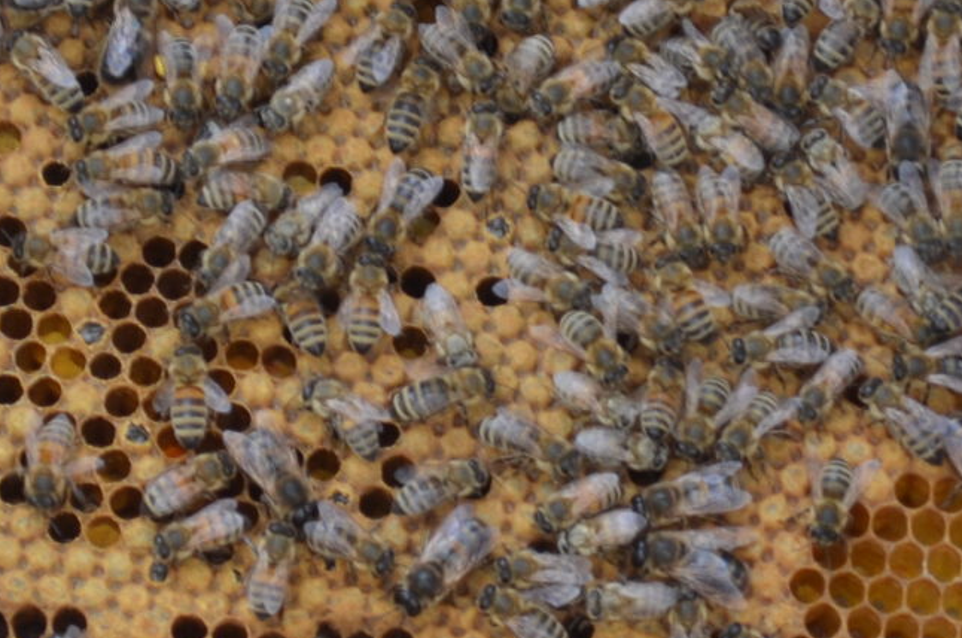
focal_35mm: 327
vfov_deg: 4.2
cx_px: 442
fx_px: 8720
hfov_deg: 6.3
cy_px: 315
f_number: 5.6
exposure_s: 1/125
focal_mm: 55
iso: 200
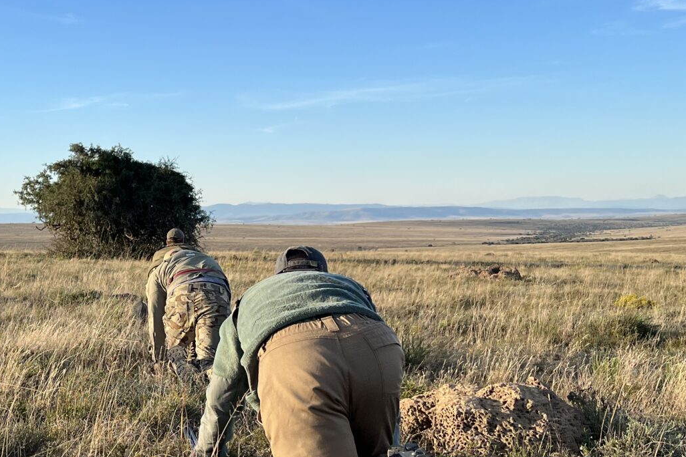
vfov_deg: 25.0
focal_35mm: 54
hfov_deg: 36.0
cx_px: 164
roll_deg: -0.5
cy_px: 274
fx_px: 1029
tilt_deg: -2.7
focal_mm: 5.7
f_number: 1.5
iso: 50
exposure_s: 1/2165
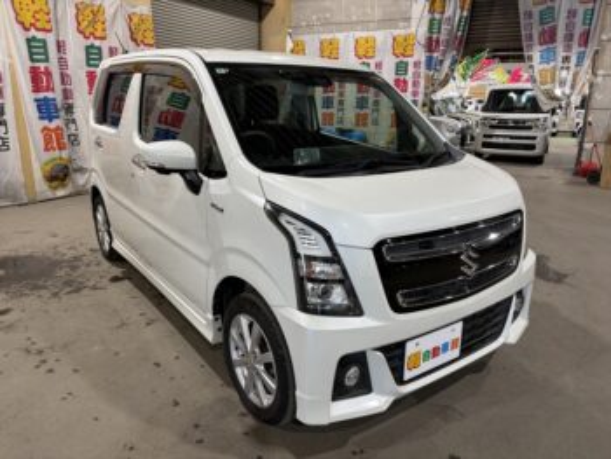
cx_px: 306
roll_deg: +0.2
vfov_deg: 53.1
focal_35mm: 26
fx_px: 459
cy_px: 230
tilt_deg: -14.9
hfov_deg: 67.3
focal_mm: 5.96
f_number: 1.6
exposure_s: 1/100
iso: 125
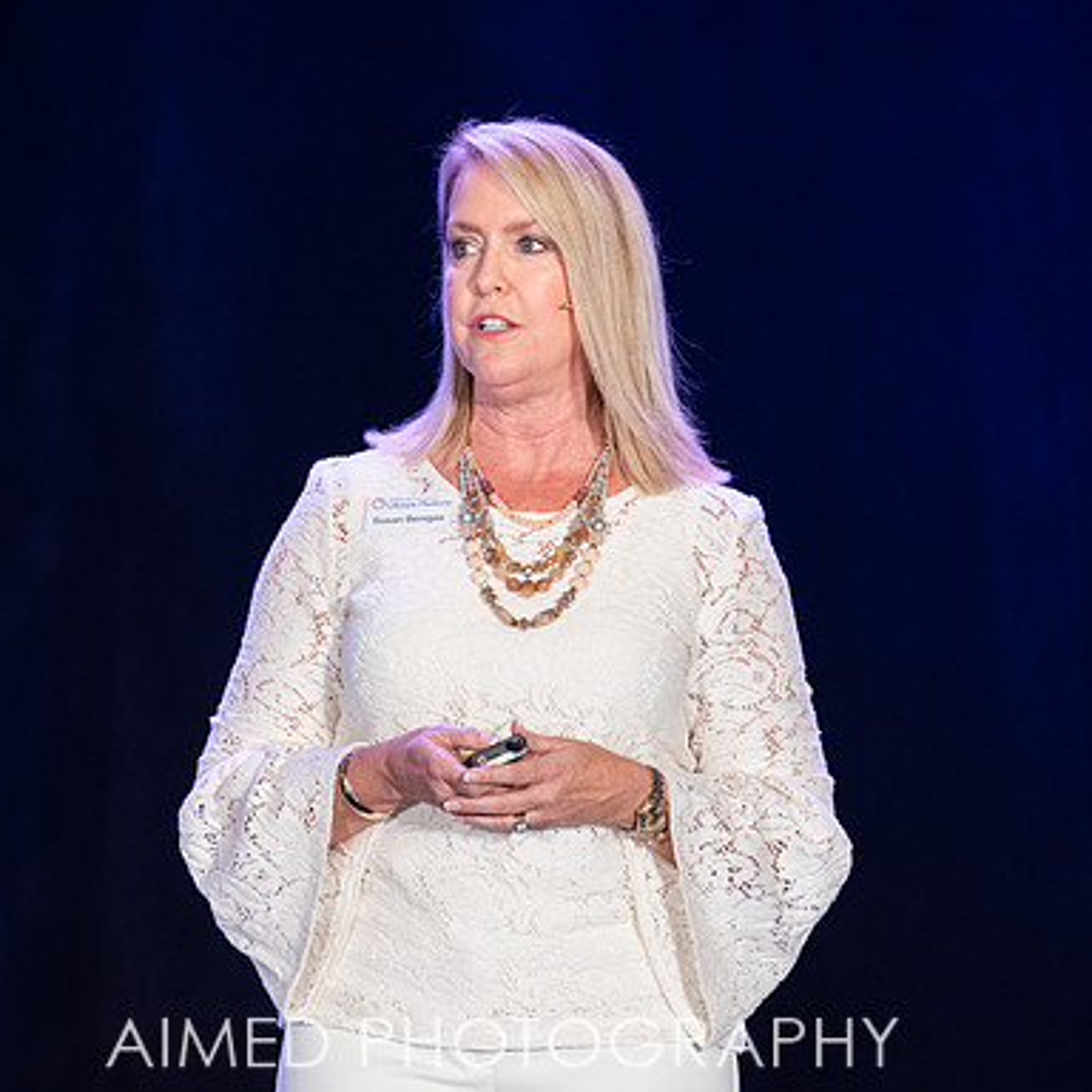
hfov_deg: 5.4
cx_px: 521
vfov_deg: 5.4
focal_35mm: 323
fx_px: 11528
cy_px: 633
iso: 1600
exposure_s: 1/200
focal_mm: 200
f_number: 4.5
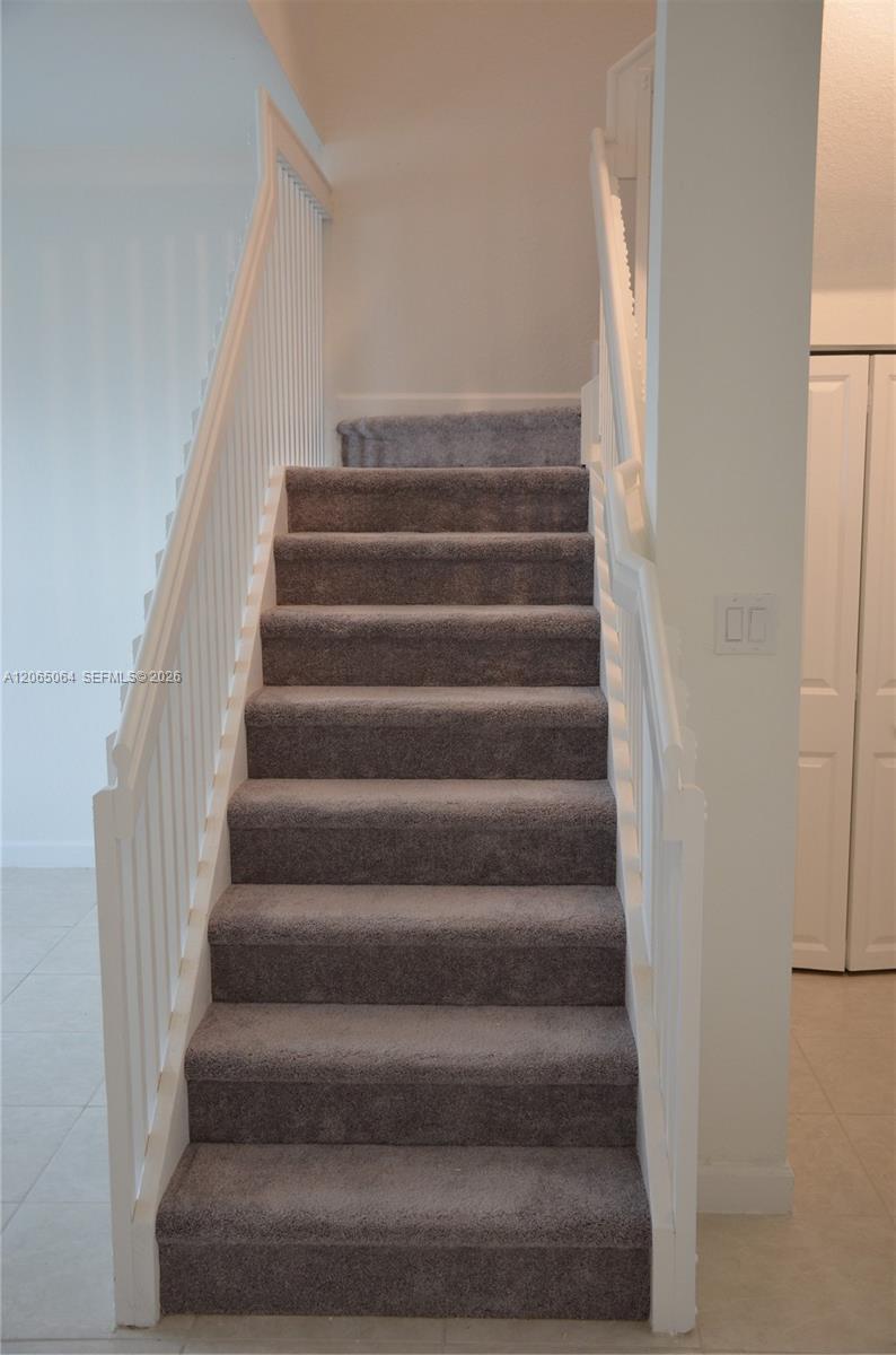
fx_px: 1351
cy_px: 678
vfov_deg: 53.2
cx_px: 448
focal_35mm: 36
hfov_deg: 36.7
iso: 640
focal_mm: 24
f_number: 4
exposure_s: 1/60
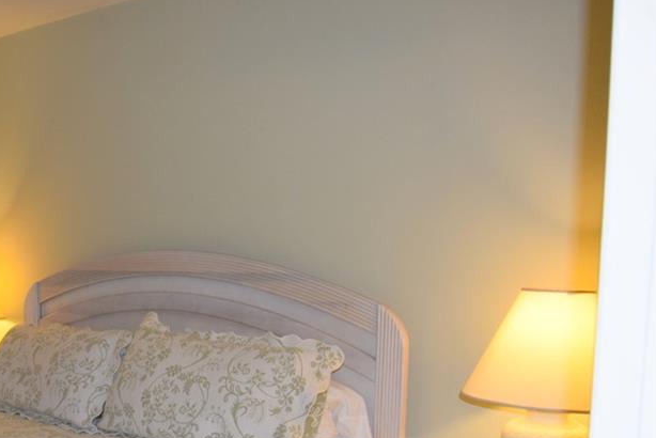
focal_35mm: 45
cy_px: 345
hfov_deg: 41.4
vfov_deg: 29.3
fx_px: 820
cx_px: 114
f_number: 5
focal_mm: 18
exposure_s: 1/100
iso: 800
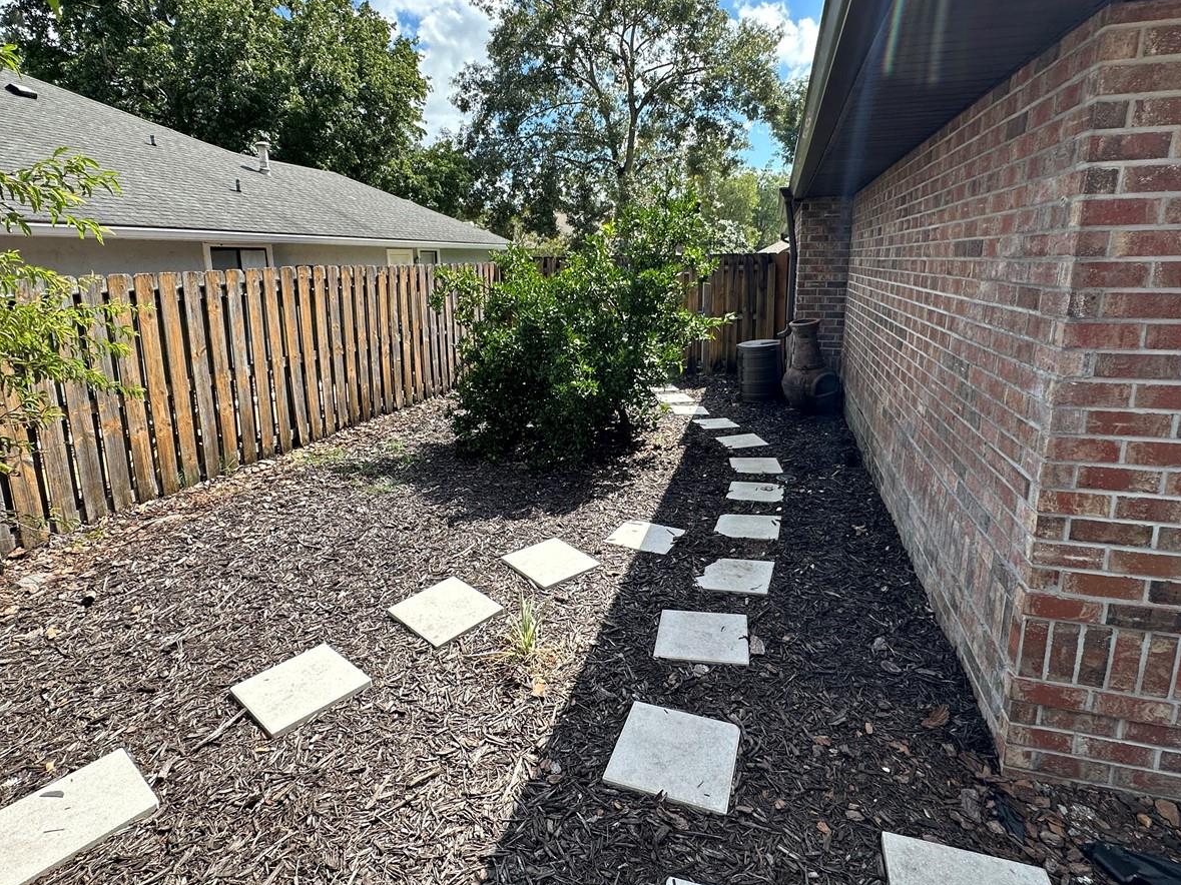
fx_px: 648
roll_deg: -0.8
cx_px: 576
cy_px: 391
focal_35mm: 19
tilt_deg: -13.5
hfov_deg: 84.7
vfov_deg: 68.4
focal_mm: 2.22
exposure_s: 1/569
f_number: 2.2
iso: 40
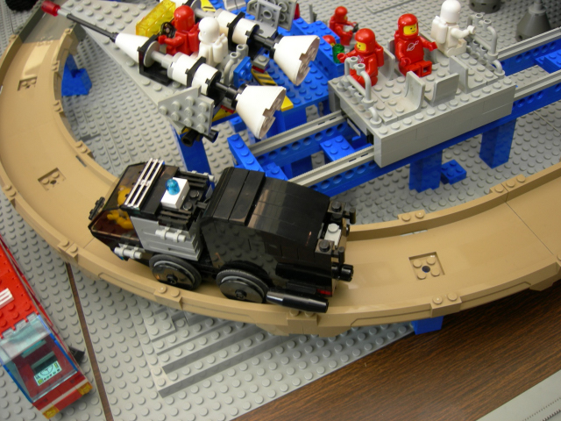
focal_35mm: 36
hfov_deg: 51.4
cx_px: 280
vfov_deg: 39.7
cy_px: 210
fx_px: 583
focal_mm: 7.5
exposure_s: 1/8.6
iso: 64
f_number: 2.7
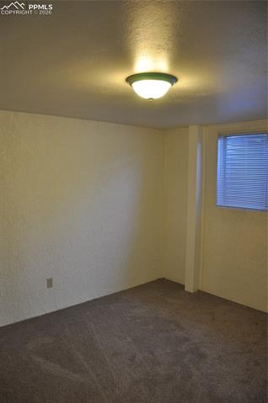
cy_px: 202
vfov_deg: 67.5
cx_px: 134
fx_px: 302
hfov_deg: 47.8
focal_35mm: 27
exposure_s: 1/60
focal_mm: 18
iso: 720
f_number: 4
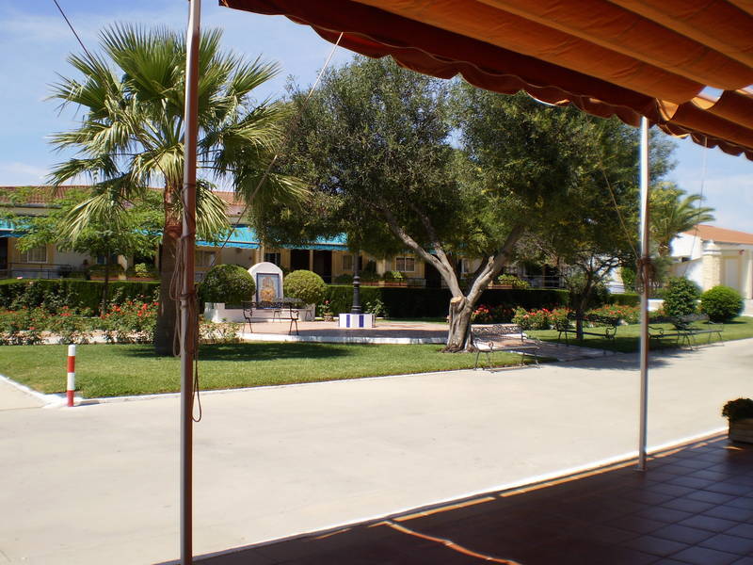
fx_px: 783
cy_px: 282
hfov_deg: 51.4
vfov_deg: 39.7
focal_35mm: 36
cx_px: 376
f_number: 4.6
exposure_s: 1/640
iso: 64
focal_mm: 6.3
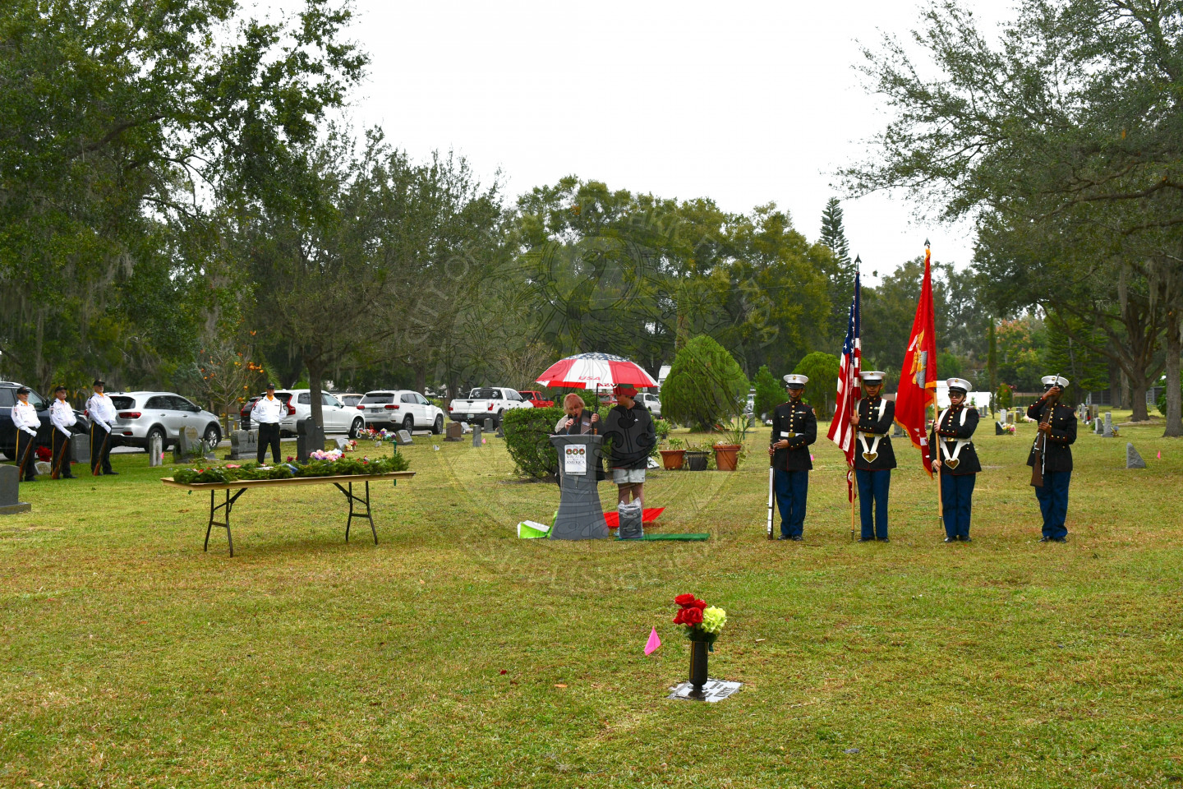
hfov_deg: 43.6
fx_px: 1479
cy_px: 394
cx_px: 592
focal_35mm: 45
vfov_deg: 29.9
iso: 250
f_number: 7.1
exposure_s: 1/200
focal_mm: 30
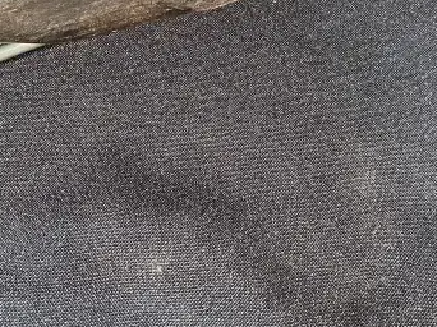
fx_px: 921
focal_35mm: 73
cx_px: 212
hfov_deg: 26.7
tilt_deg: -51.3
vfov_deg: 19.1
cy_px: -54
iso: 160
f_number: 1.5
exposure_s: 1/60
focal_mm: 5.7
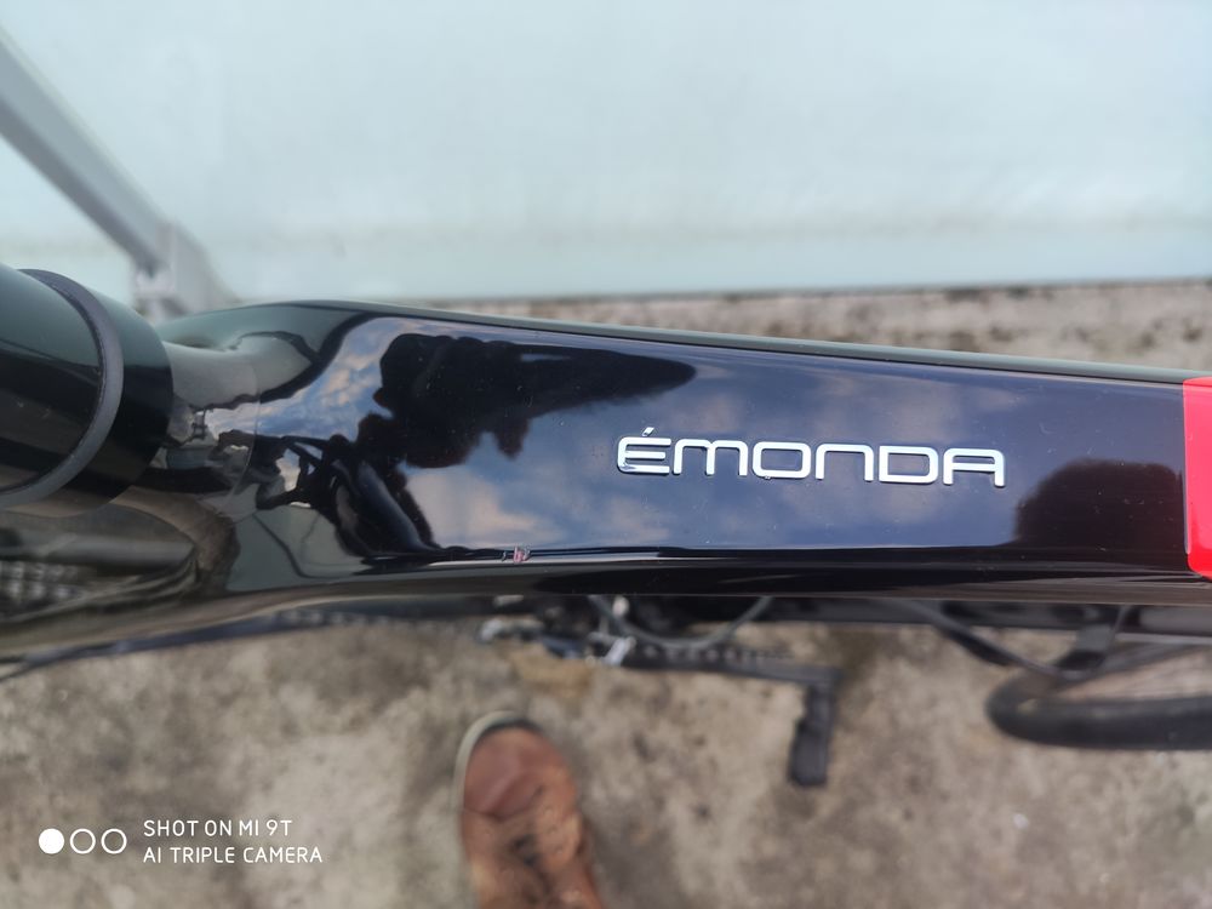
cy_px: 454
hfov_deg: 67.3
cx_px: 606
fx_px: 910
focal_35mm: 26
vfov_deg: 53.1
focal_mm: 4.77
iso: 196
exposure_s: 1/50
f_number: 1.75
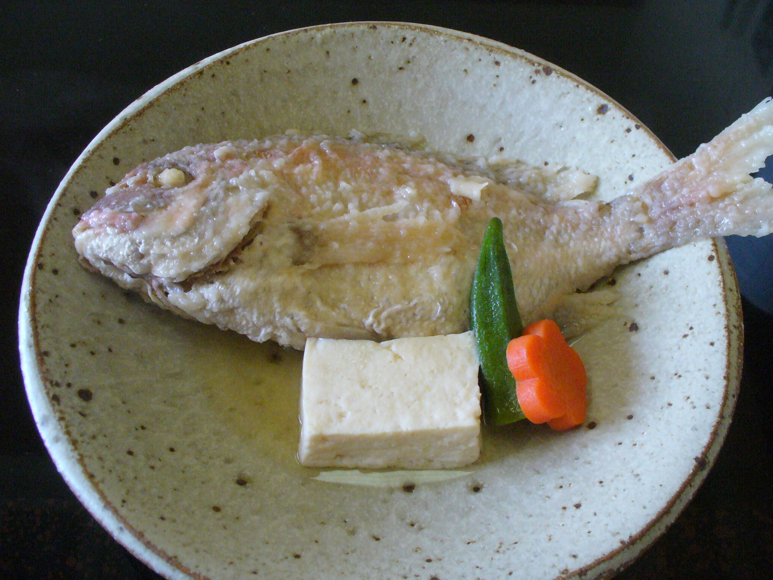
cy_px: 290
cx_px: 386
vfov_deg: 38.7
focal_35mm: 37
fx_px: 826
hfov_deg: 50.1
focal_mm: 6.1
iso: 400
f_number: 2.8
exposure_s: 1/125
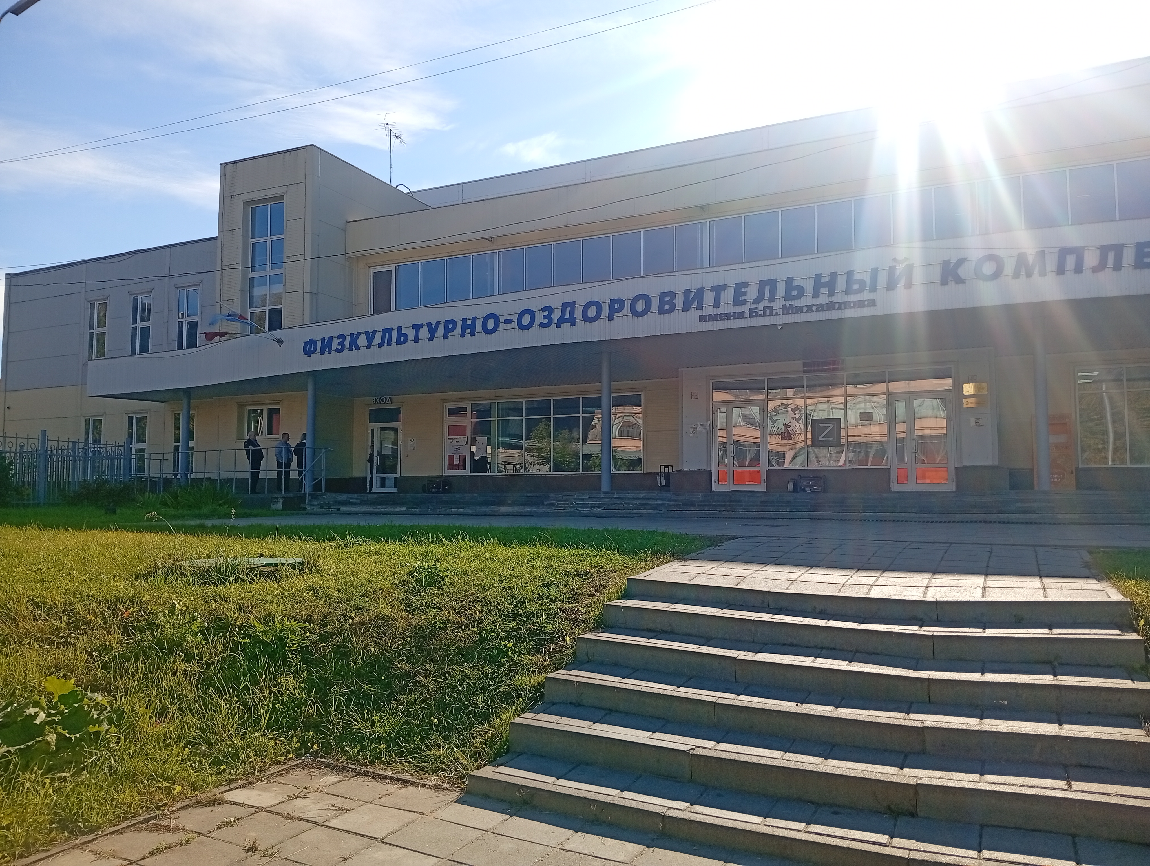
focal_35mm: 27
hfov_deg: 65.2
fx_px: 898
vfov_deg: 51.5
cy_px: 433
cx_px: 575
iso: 50
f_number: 1.8
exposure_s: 1/585
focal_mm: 3.98
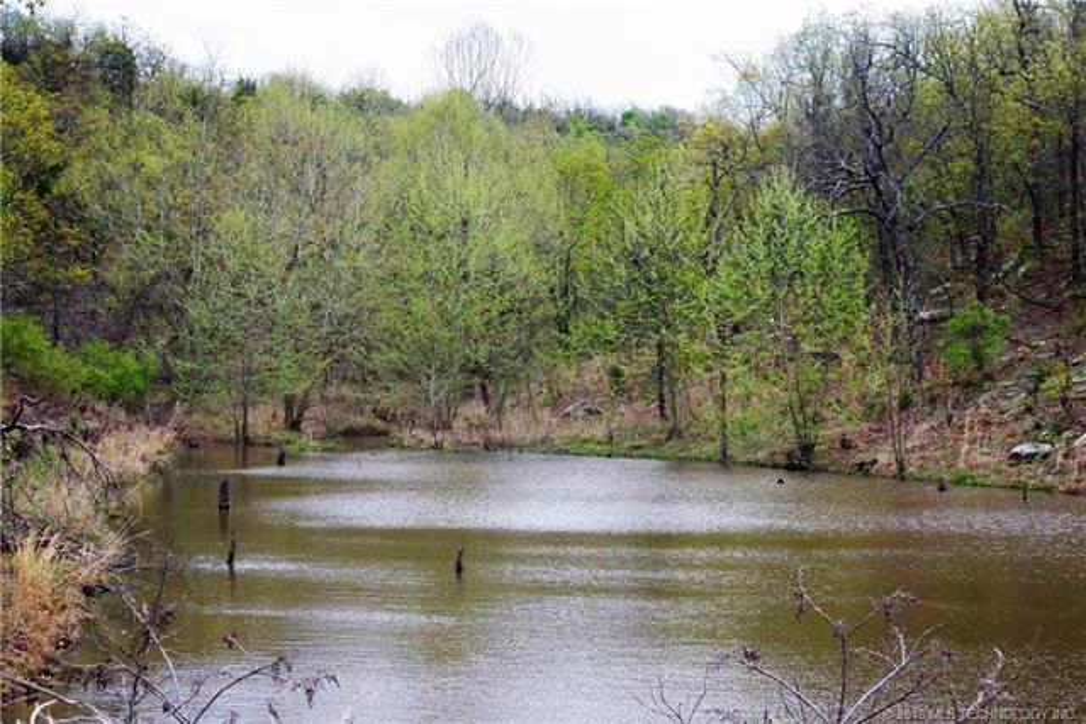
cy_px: 362
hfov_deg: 28.8
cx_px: 543
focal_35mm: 70
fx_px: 2112
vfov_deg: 19.5
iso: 6400
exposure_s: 1/1250
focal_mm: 70
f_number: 22
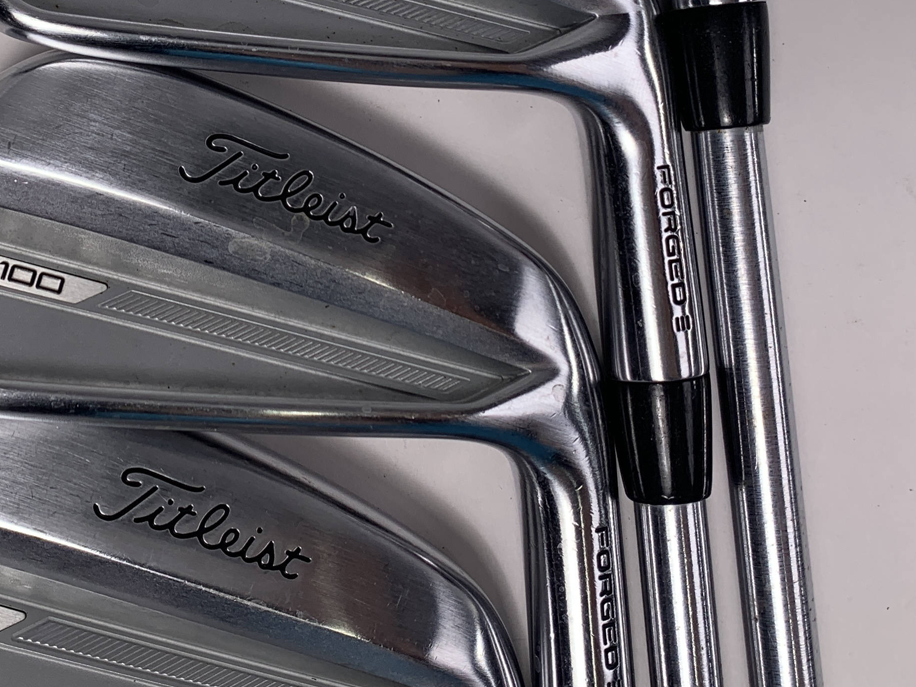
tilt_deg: -88.3
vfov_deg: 24.9
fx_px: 1508
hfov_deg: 33.3
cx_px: 257
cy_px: 61
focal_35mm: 57
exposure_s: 1/267
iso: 25
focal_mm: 4.25
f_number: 1.8
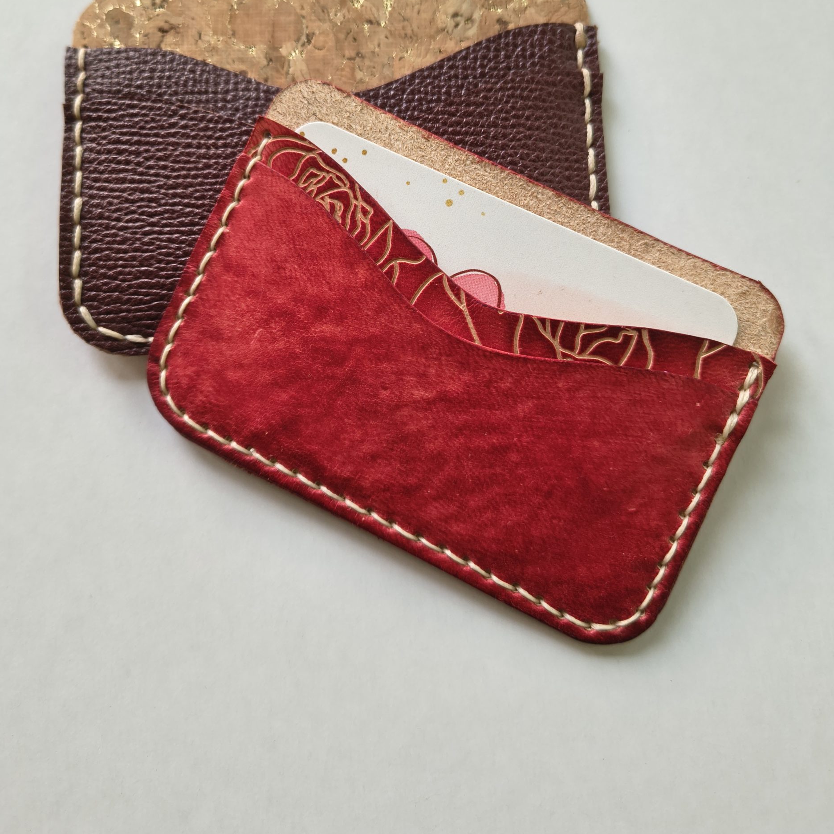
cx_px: 410
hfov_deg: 55.6
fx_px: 790
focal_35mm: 29
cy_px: 287
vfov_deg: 54.6
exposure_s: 1/100
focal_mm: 5.56
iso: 715
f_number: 1.8
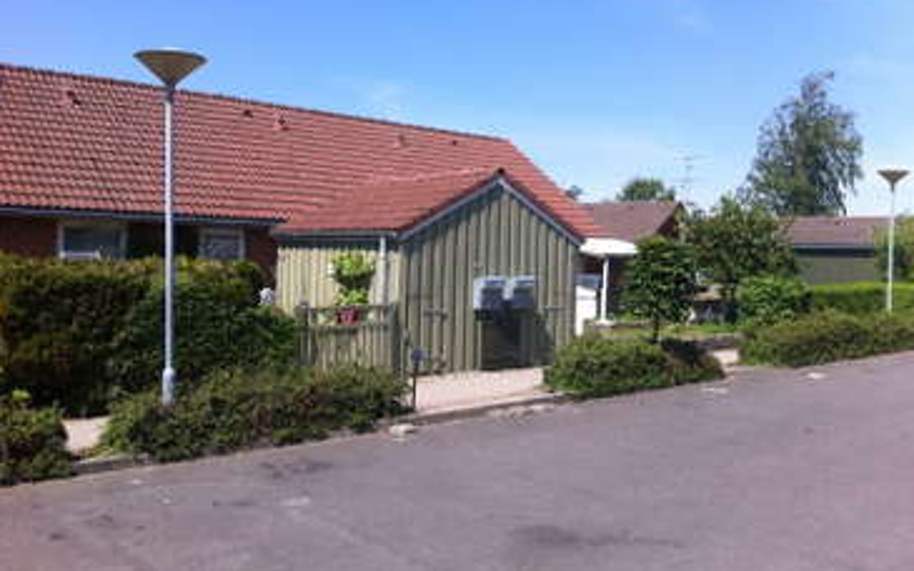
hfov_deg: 51.5
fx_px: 946
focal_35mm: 38
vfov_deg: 33.6
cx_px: 461
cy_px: 275
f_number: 2.8
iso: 80
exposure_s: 1/1117
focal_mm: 3.85
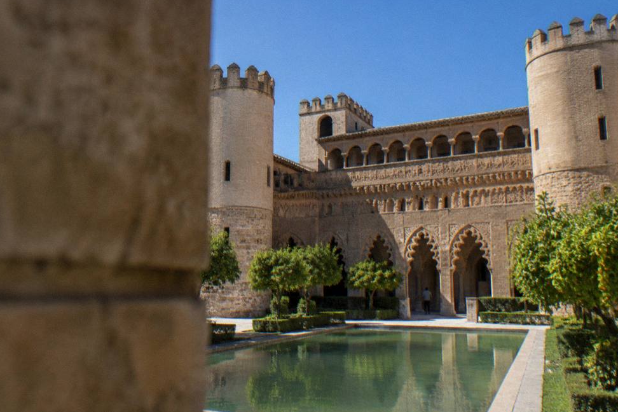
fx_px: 618
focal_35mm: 36
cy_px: 205
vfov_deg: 36.9
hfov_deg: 53.1
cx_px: 304
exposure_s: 1/320
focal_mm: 35
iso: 800
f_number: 9
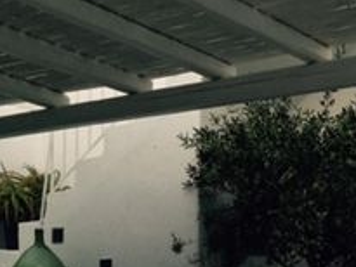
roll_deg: -0.6
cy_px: 277
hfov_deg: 21.9
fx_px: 875
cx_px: 380
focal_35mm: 85
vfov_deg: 16.9
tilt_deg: +4.7
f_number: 2.2
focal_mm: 4.15
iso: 32
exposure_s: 1/590
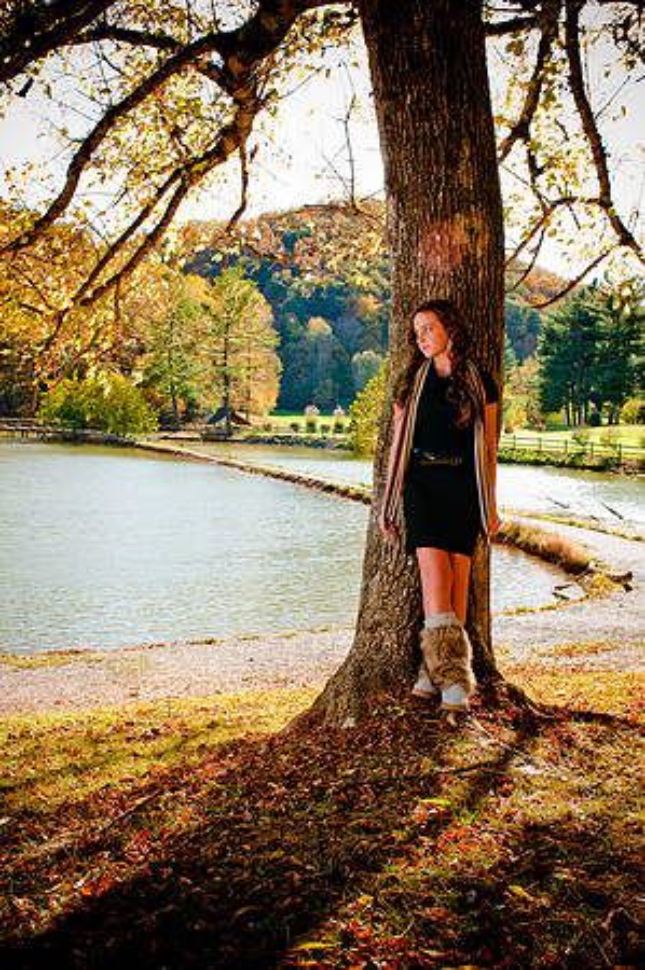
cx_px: 322
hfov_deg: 36.8
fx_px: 970
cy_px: 485
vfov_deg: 53.2
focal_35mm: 36
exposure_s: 1/60
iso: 200
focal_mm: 24
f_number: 7.1
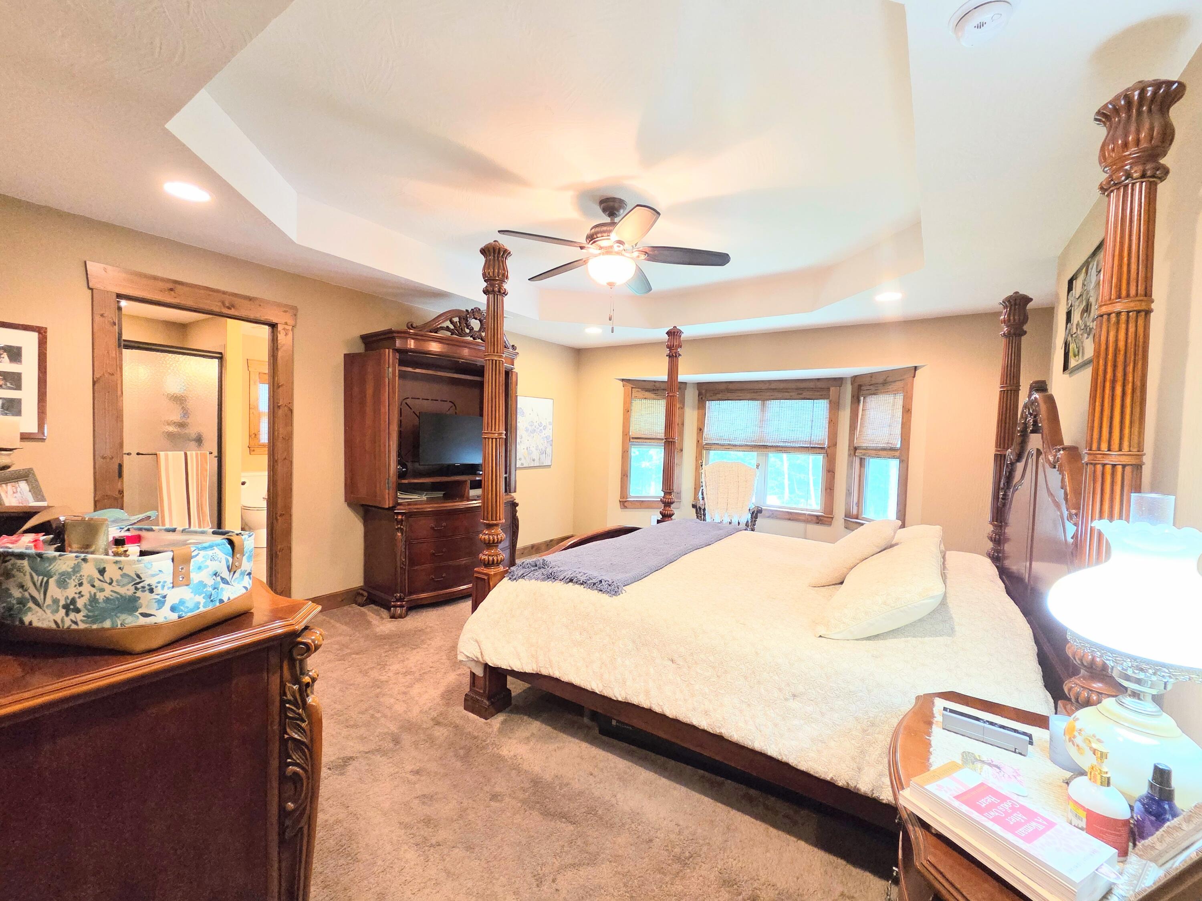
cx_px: 601
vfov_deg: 89.9
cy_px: 450
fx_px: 451
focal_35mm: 13
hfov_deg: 106.2
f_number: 2.2
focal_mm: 2.2
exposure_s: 1/60
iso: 800
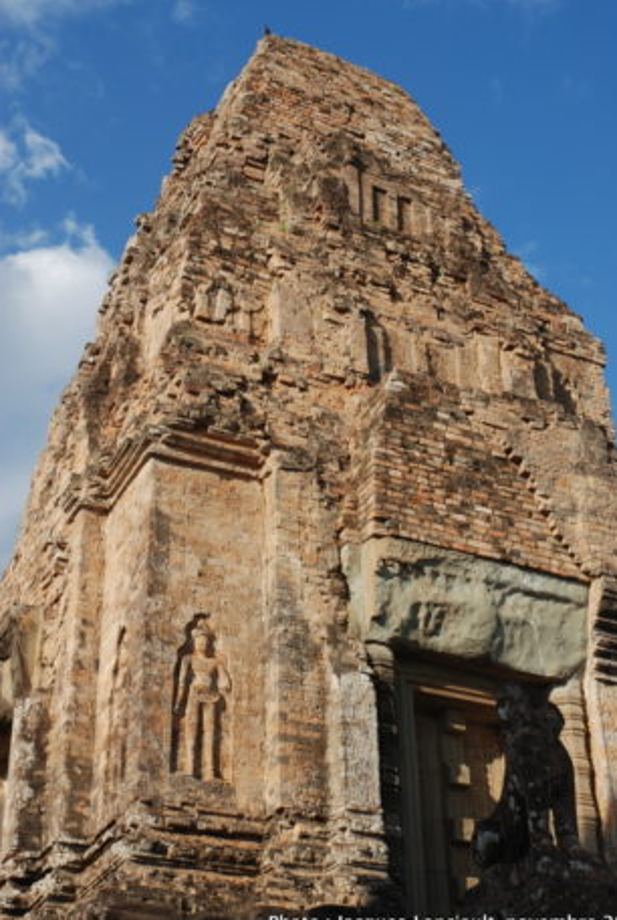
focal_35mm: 58
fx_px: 1473
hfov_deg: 23.7
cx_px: 336
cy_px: 448
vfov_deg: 34.7
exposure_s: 1/60
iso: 100
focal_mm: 35
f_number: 16
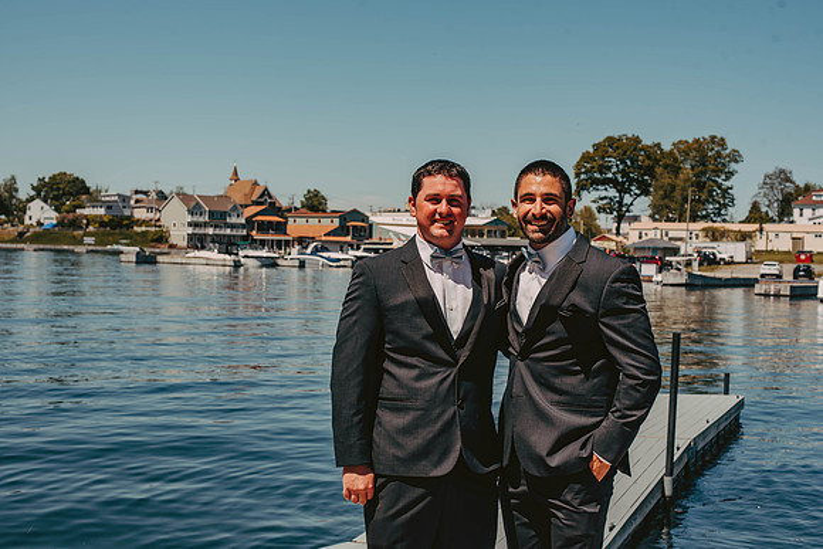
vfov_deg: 27.0
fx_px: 1143
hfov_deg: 39.6
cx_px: 412
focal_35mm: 50
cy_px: 274
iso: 125
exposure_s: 1/500
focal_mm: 50
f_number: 6.3
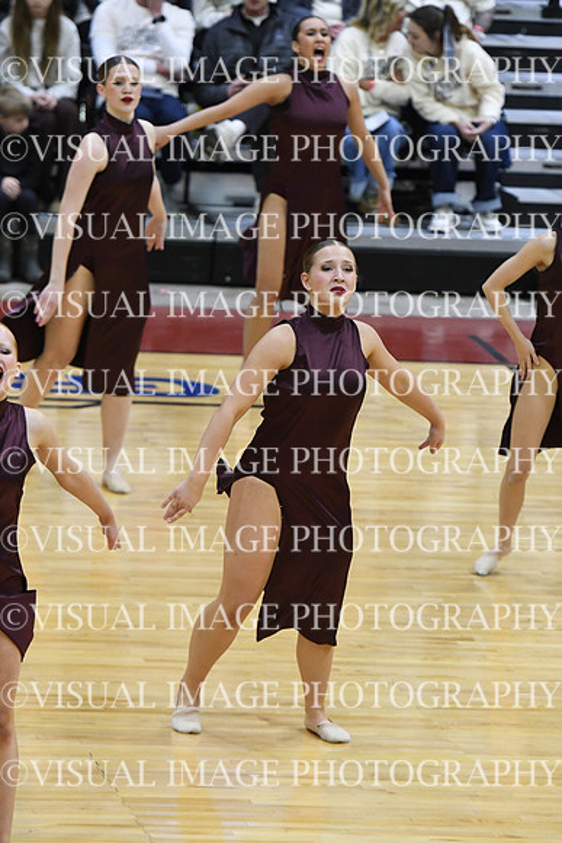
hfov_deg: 5.6
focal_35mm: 247
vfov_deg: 8.3
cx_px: 281
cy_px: 422
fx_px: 5780
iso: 4000
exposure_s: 1/400
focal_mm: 165
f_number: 3.5
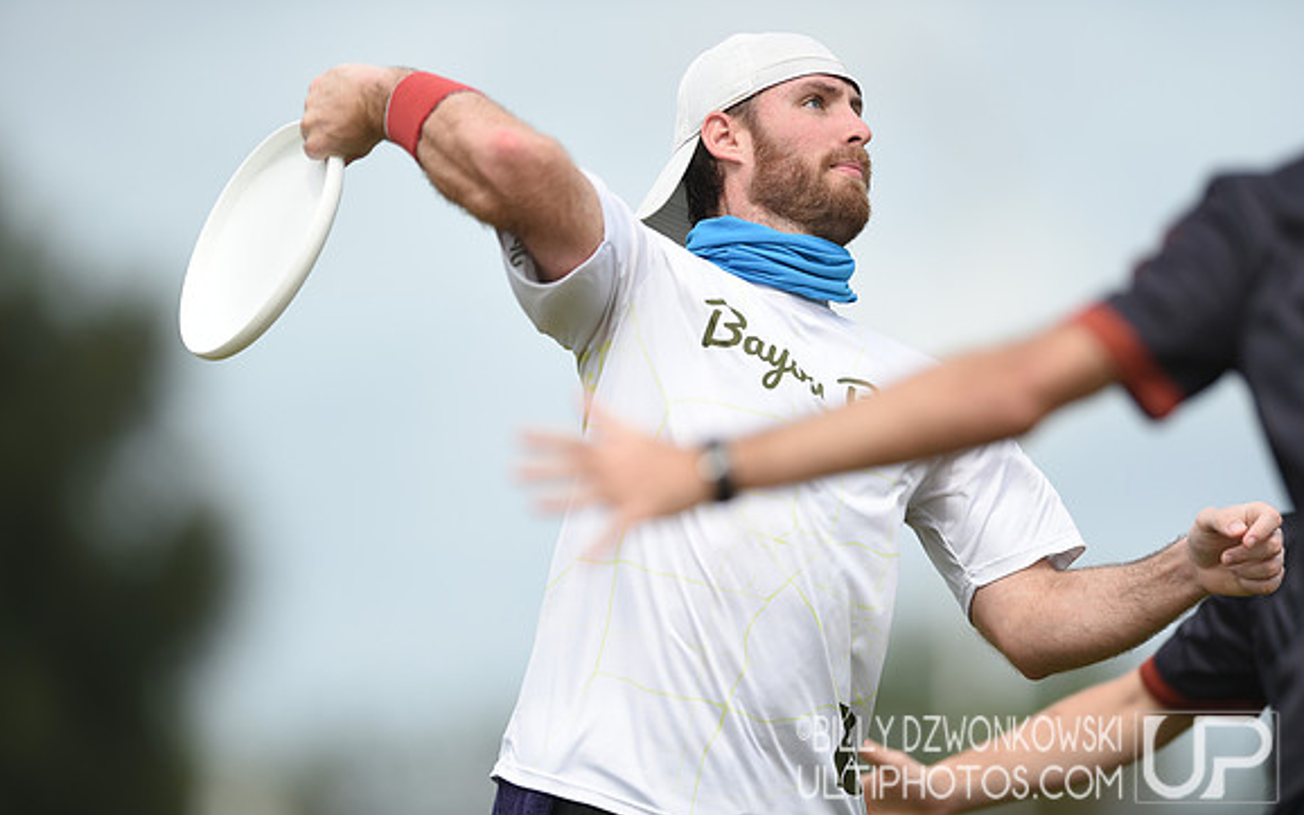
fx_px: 14532
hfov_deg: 5.1
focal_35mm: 409
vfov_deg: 3.2
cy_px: 391
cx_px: 652
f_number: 2.8
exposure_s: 1/1600
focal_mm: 400
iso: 100
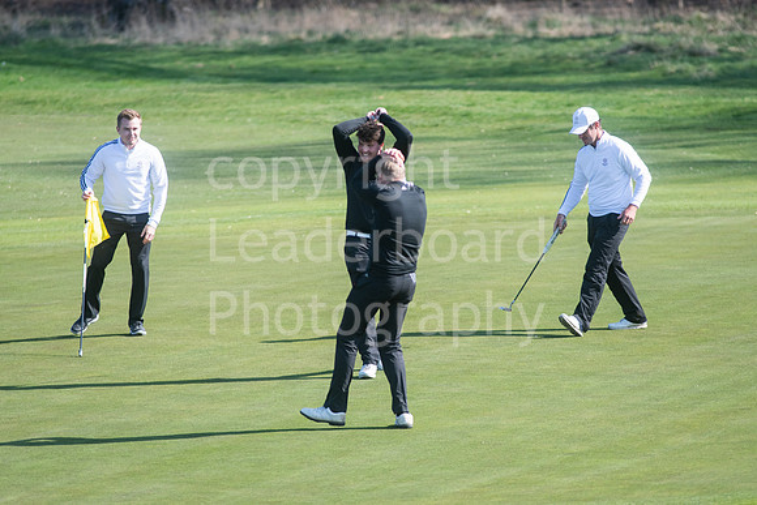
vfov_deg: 3.1
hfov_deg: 4.6
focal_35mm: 450
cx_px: 378
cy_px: 252
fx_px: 9464
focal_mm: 300
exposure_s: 1/2000
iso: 400
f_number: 4.5
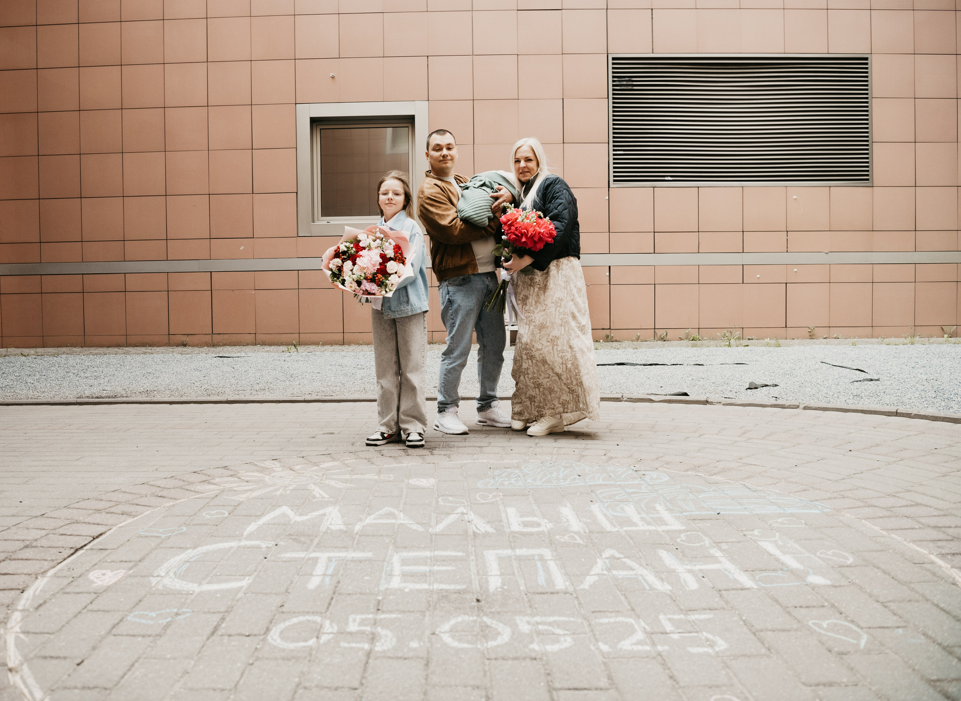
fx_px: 723
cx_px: 419
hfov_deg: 67.0
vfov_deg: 51.8
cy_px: 340
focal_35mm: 26
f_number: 4
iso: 400
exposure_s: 1/320
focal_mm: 24
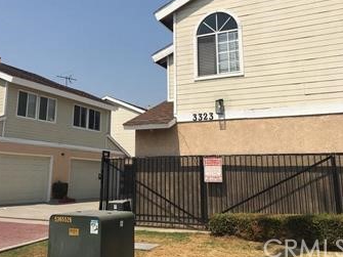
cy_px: 91
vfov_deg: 36.5
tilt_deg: +12.8
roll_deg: -1.7
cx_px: 149
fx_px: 386
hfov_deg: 47.8
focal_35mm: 39
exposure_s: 1/3205
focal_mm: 4.15
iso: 25
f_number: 2.2
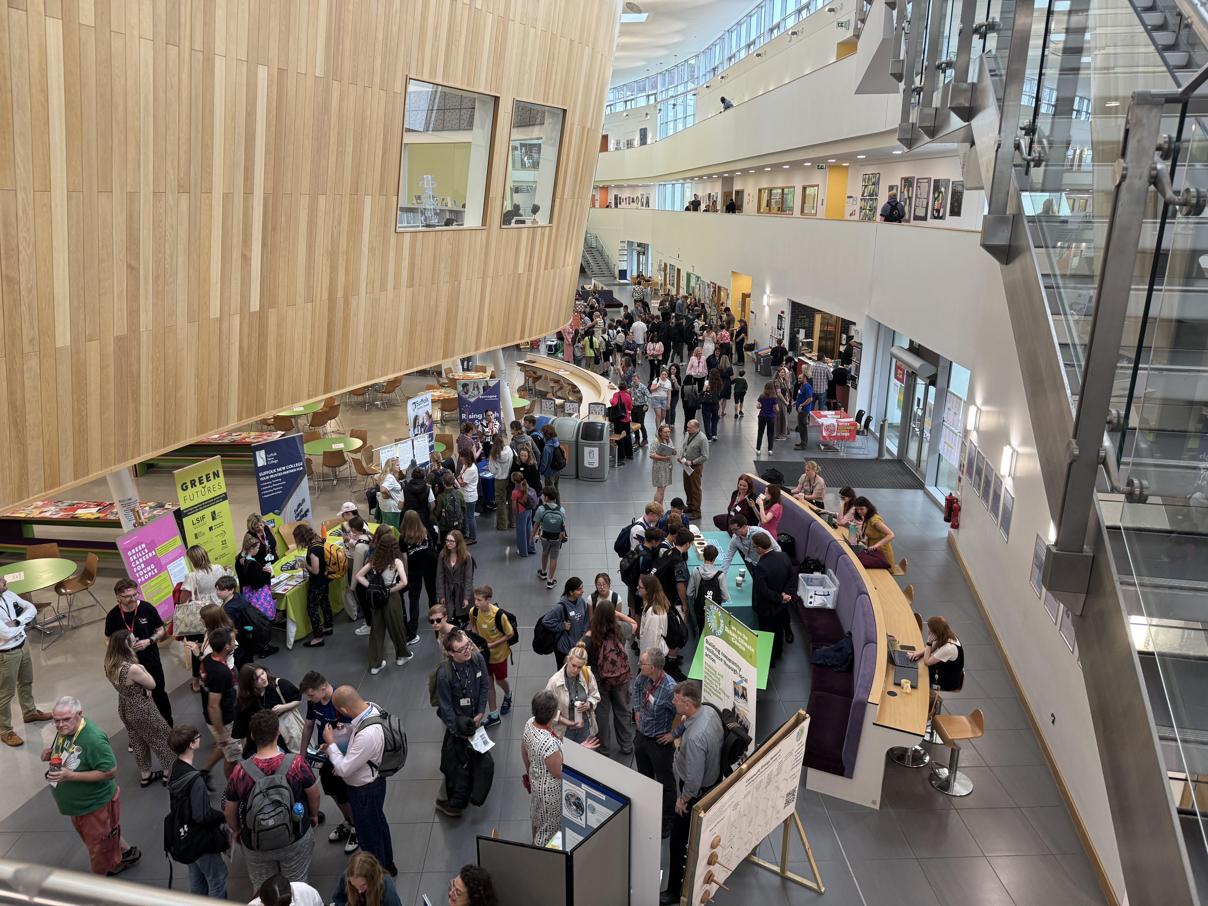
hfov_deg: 71.6
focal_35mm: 24
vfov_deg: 56.8
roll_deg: -0.4
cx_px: 604
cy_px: 453
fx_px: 838
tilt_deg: -15.6
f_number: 1.78
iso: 160
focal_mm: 6.76
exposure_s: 1/50
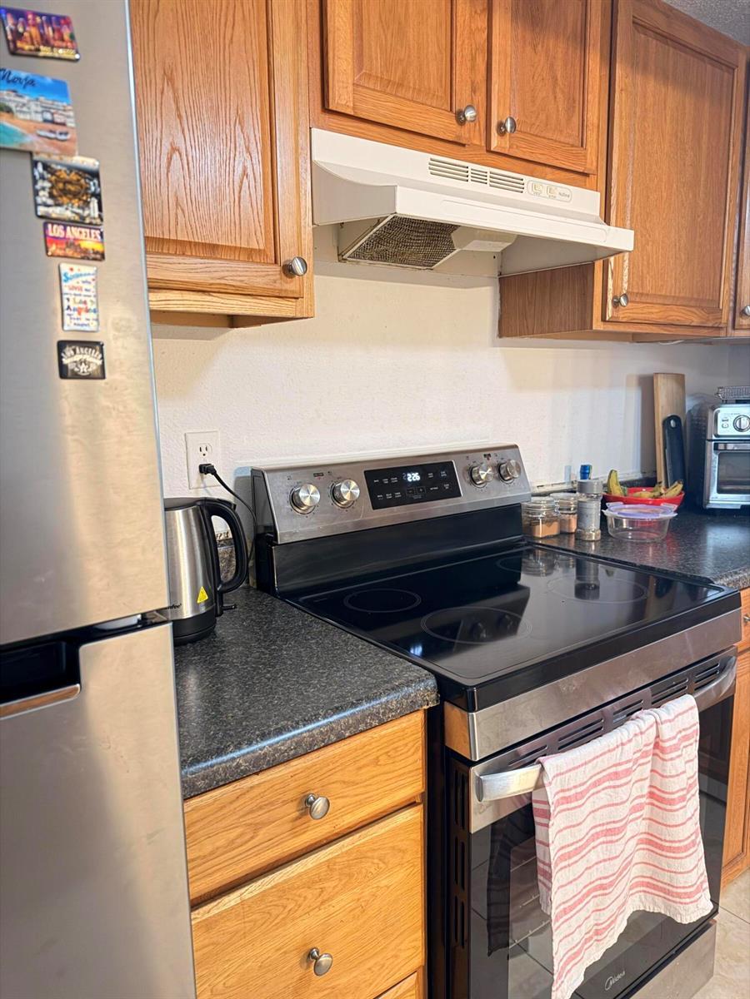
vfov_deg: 71.6
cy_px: 500
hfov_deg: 56.8
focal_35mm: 24
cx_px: 375
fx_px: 693
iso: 640
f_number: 1.78
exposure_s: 1/40
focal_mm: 6.76
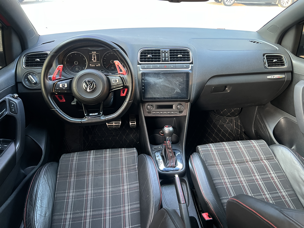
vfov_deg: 53.1
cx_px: 152
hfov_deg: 67.3
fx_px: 228
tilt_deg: -29.4
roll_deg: -0.1
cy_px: 114
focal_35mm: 26
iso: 320
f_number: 1.5
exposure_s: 1/60
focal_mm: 5.7
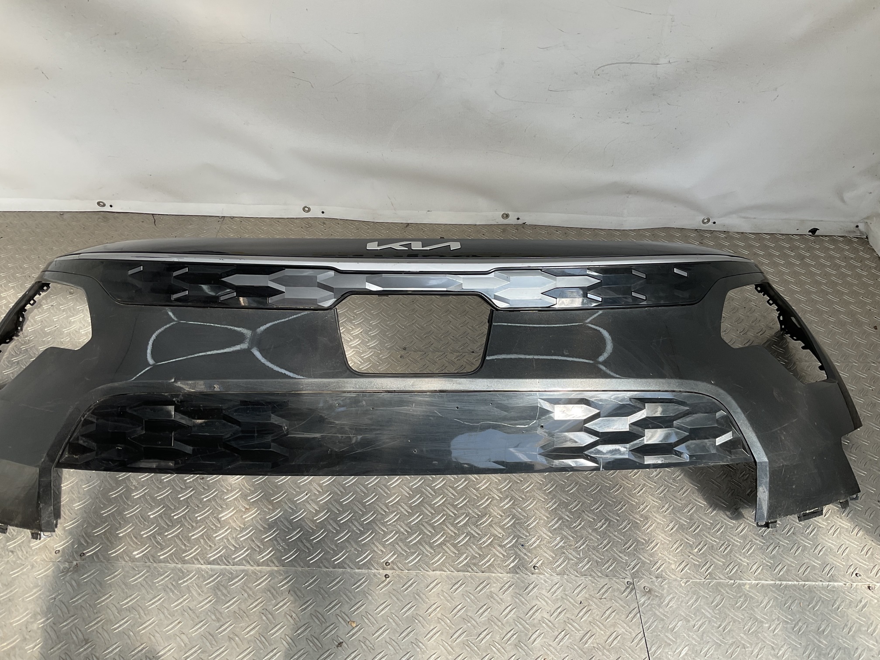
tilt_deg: -39.6
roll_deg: -5.2
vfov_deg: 48.2
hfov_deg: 61.7
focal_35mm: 29
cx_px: 440
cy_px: 330
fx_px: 737
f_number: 1.8
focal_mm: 3
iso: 16
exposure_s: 1/422
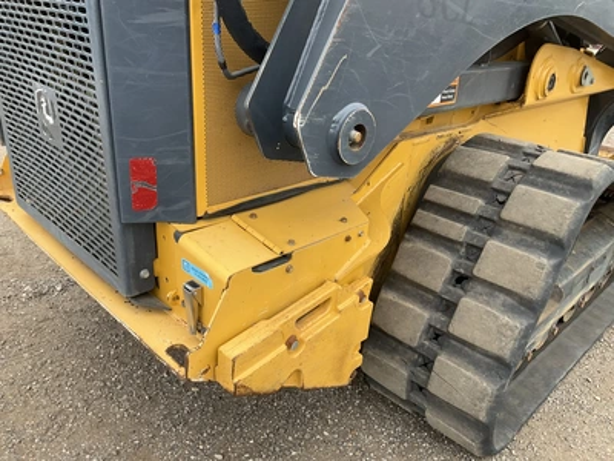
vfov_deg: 48.2
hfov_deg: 61.7
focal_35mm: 29
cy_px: 230
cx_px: 307
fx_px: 514
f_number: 1.8
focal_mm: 3
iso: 20
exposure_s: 1/218
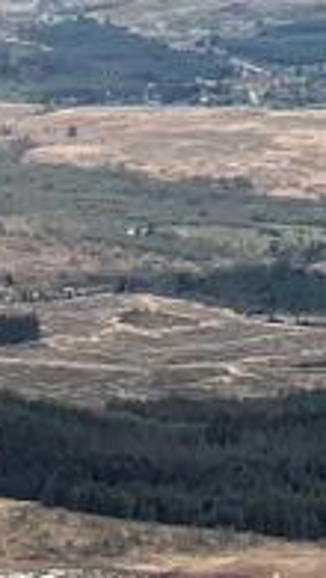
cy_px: 92
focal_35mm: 285
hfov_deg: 4.1
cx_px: -693
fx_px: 4370
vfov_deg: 7.6
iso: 50
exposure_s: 1/1513
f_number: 1.89
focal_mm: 5.43
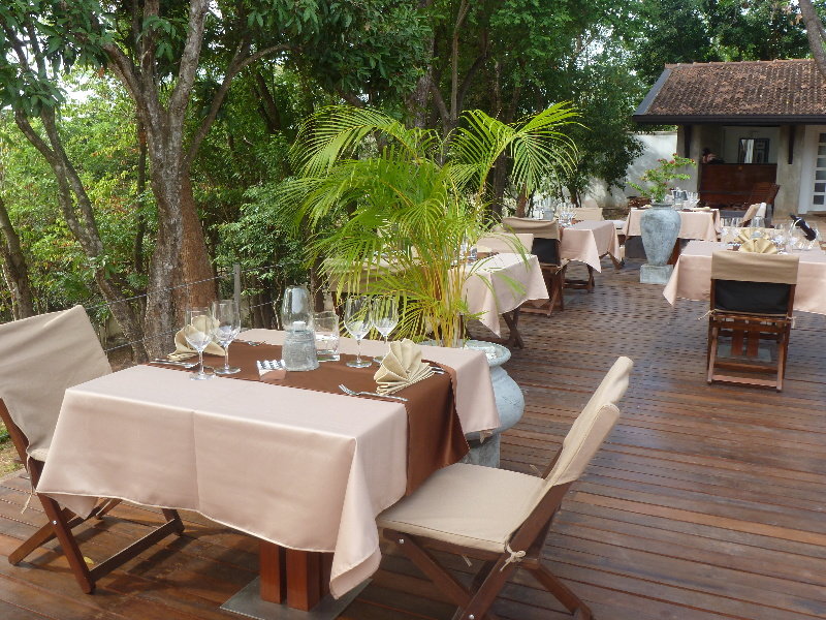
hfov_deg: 55.4
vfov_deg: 42.9
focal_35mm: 33
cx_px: 413
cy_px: 310
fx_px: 787
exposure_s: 1/125
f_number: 3.6
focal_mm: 5.9
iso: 100
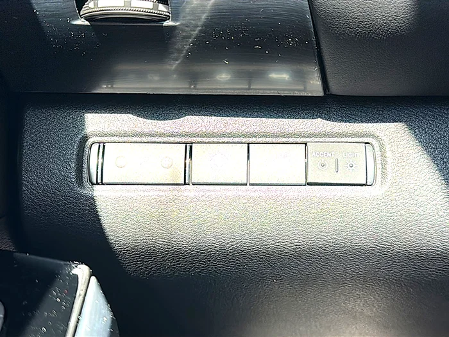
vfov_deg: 36.8
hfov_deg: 47.9
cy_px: 168
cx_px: 224
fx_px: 506
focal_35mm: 39
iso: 80
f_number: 1.78
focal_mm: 6.86
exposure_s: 1/432
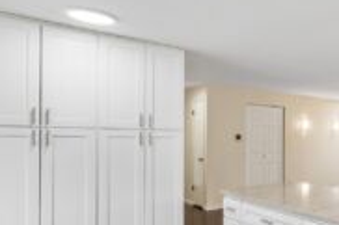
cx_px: 358
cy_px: 135
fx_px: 310
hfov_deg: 45.6
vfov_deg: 39.7
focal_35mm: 33
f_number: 9
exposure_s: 1/13
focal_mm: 10
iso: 250
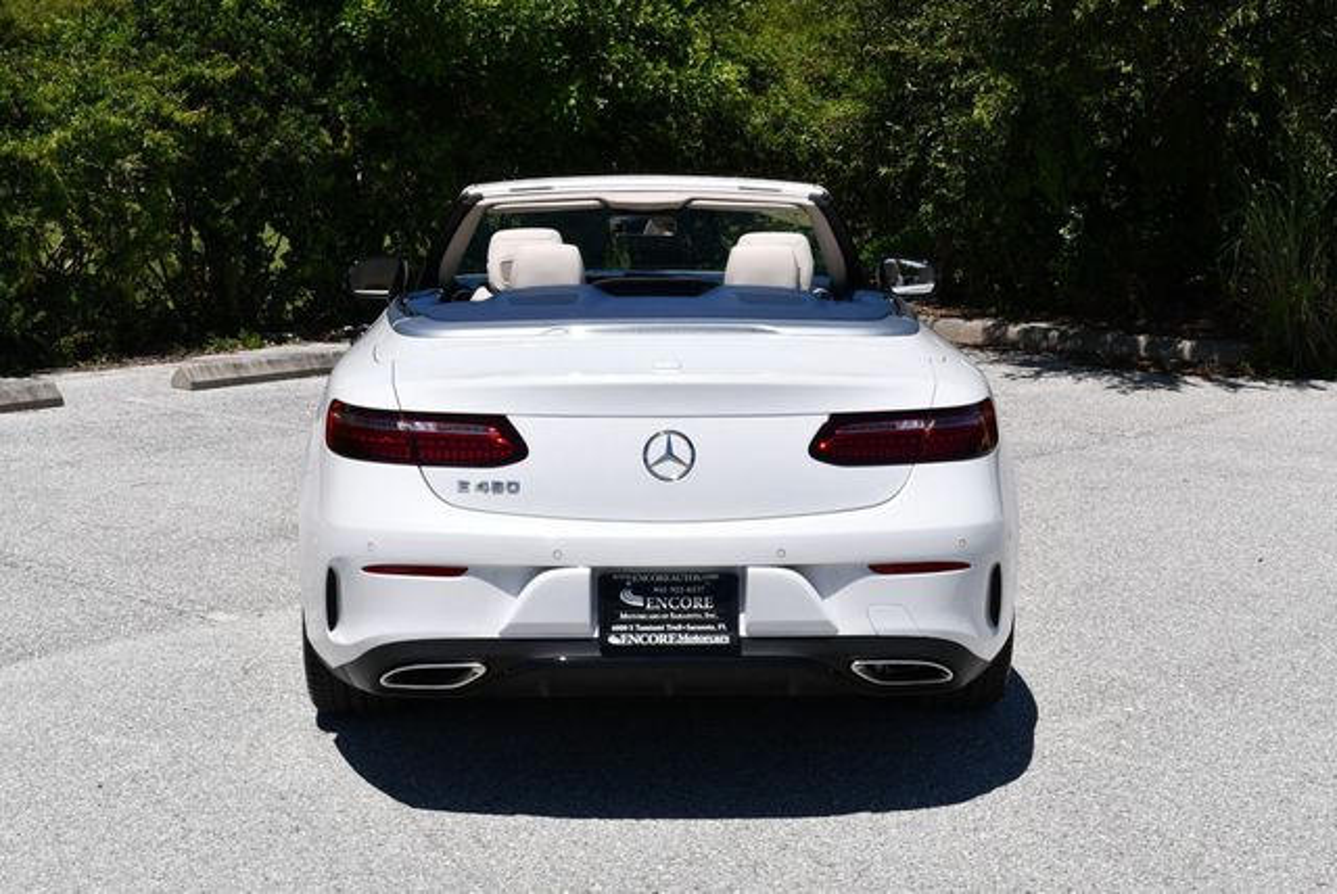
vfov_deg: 22.7
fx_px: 2230
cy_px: 447
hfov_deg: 33.4
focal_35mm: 60
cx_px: 668
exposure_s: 1/320
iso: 100
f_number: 9
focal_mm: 30
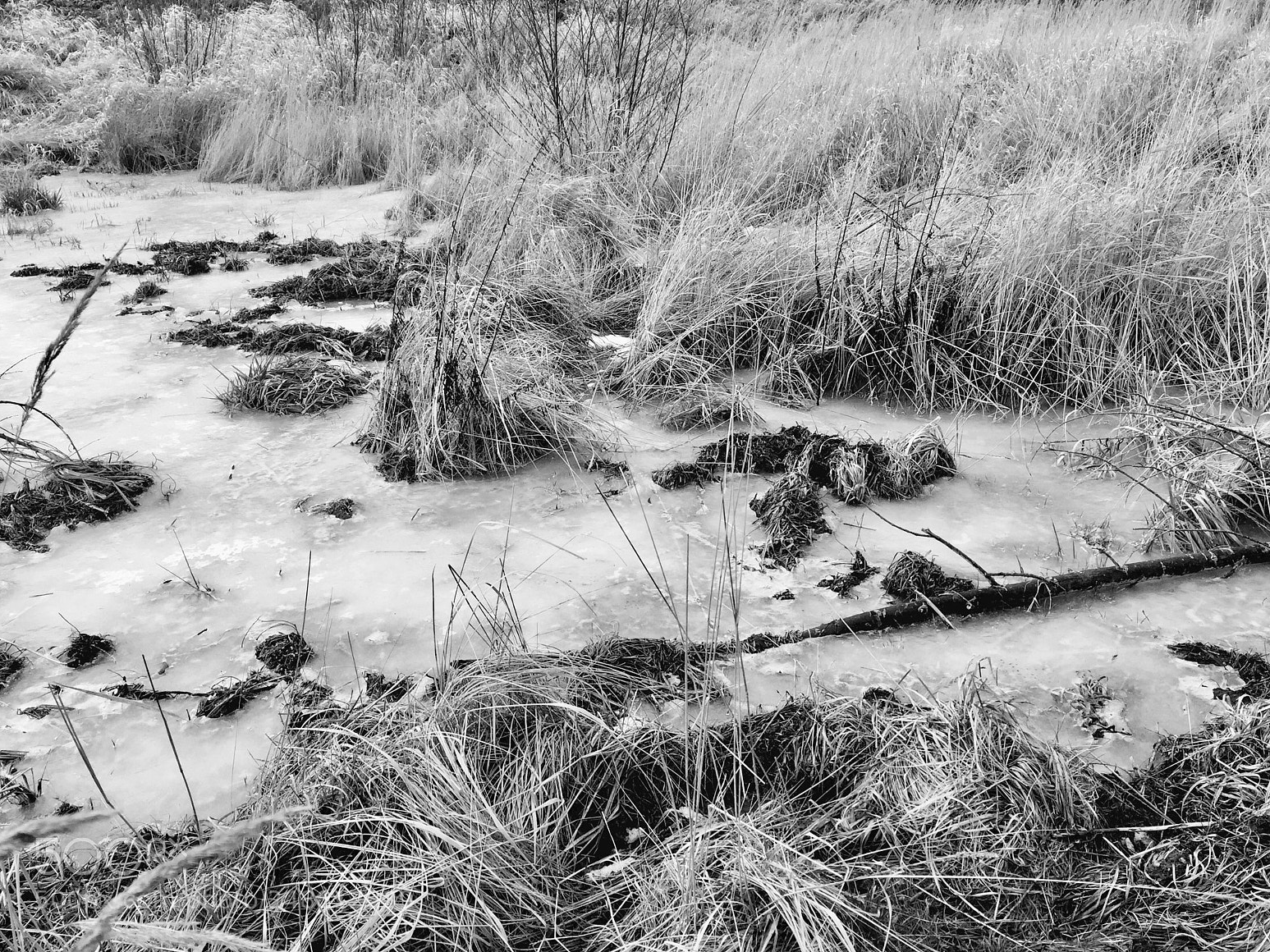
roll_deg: +2.8
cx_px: 640
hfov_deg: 60.0
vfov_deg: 46.8
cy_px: 472
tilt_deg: -23.8
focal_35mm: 30
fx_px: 1101
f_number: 2.2
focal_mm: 4.15
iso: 32
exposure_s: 1/807
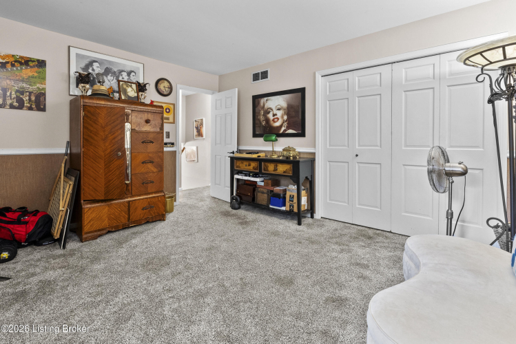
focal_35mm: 16
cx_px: 258
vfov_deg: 73.8
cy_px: 172
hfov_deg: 96.7
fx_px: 229
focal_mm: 16
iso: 2000
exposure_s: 1/1.25
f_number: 11
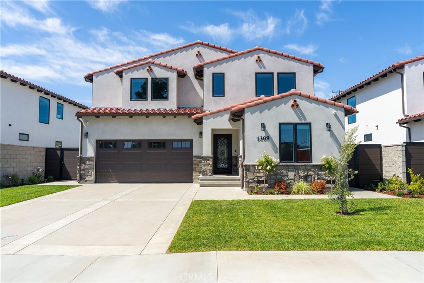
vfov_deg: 51.3
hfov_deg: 71.5
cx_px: 212
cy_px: 142
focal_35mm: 25
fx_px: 294
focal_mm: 25
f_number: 11
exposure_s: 1/125
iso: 100
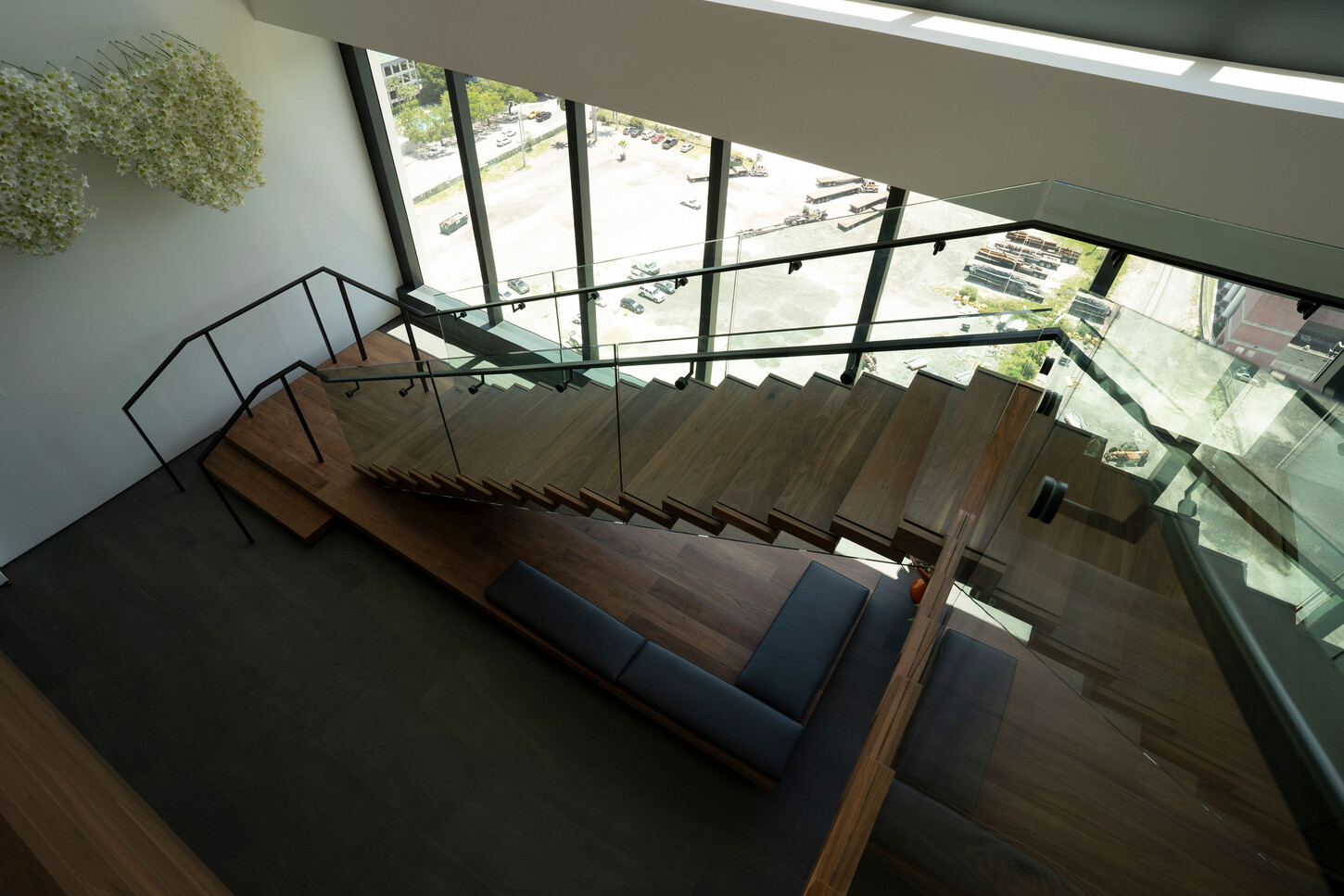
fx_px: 672
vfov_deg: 67.4
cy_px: 448
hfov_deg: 90.0
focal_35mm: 18
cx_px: 672
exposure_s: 1/40
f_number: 9
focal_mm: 18
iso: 100
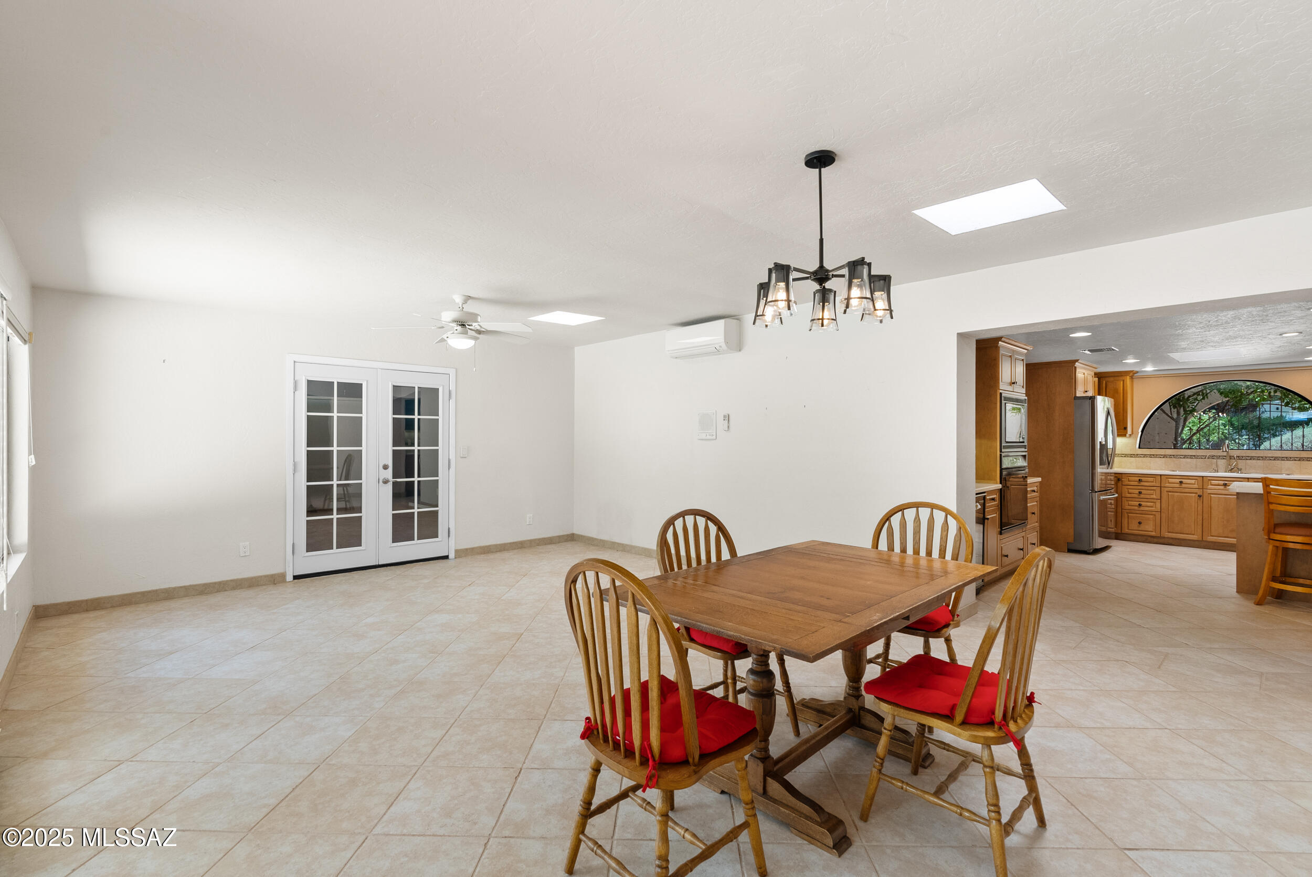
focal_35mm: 16
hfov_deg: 96.7
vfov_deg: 73.8
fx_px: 583
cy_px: 438
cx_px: 656
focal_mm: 16
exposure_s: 1/5
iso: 400
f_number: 8
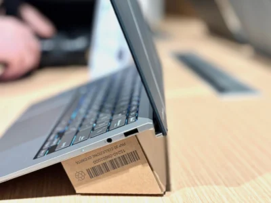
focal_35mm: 48
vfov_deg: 30.3
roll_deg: -3.4
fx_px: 376
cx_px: 136
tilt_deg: -17.7
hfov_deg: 39.7
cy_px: 102
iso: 200
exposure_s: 1/120
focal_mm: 6.86
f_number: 1.78
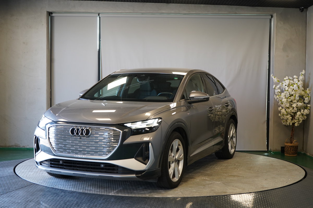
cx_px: 156
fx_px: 487
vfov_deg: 24.2
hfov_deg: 35.6
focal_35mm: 56
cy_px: 104
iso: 1600
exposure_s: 1/160
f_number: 5
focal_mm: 56
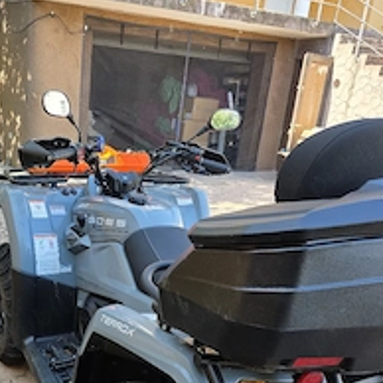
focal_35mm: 42
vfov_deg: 38.0
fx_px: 526
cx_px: 105
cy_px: 326
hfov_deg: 39.2
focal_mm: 6.3
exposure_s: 1/182
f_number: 1.7
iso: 32
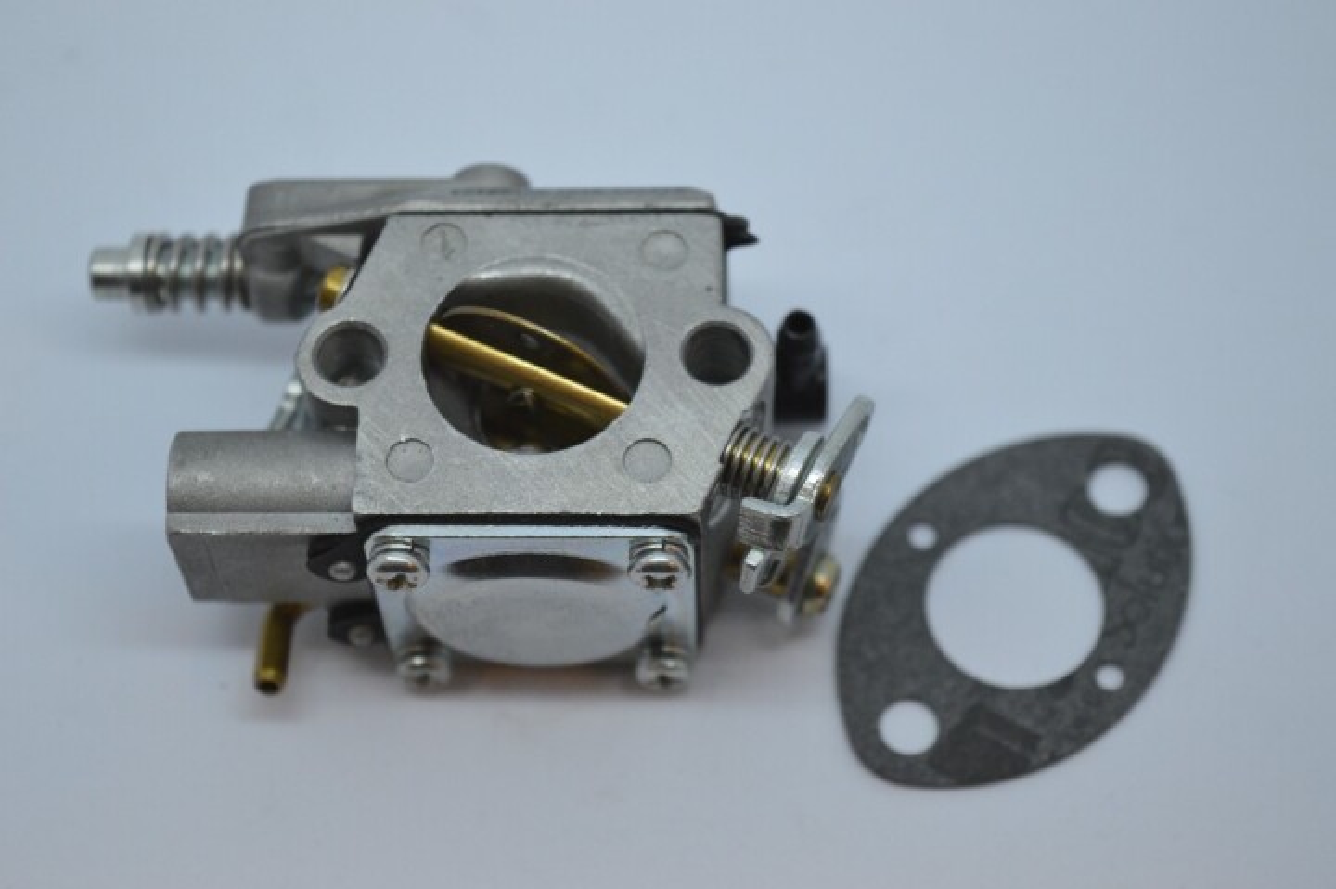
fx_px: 2893
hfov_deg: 26.0
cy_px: 444
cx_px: 668
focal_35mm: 78
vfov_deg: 17.5
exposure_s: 1/125
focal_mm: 52
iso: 400
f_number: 5.6
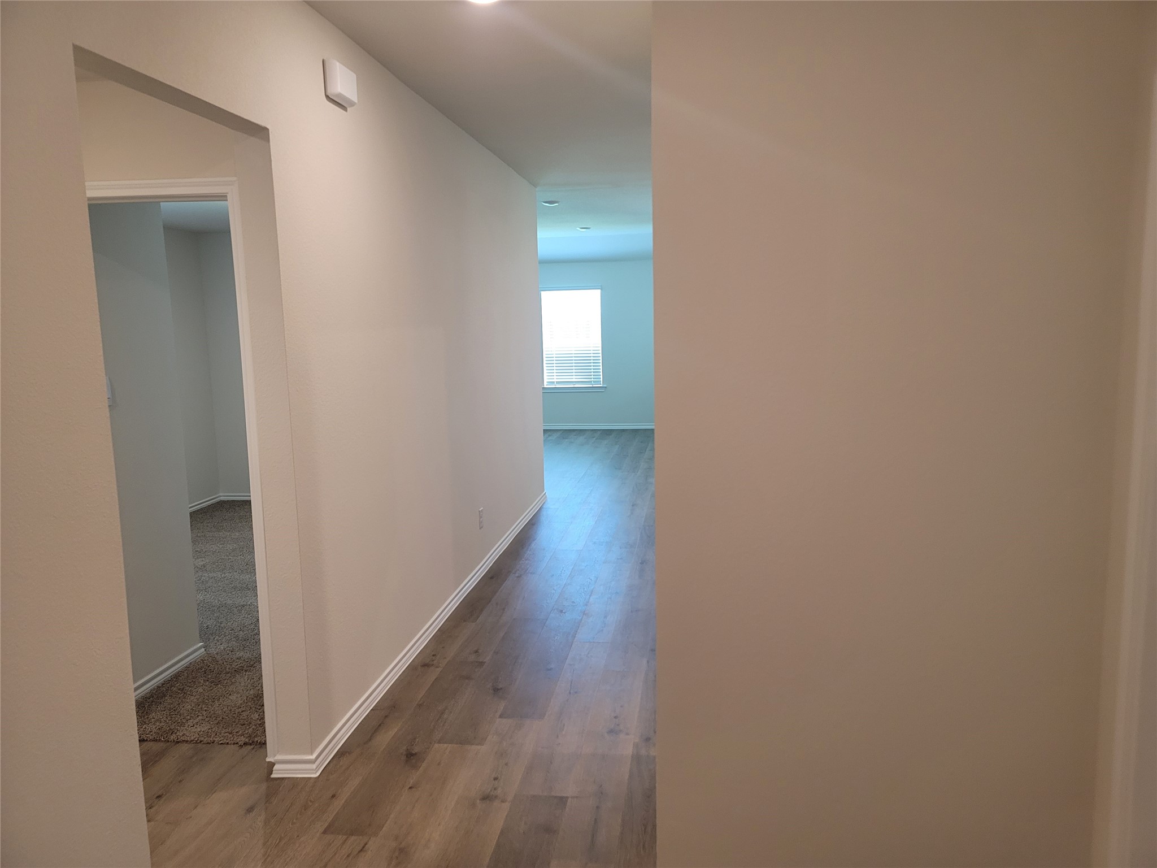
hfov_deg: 69.4
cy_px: 434
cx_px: 578
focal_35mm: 25
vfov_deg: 54.9
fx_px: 836
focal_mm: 7
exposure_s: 1/120
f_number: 1.8
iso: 320
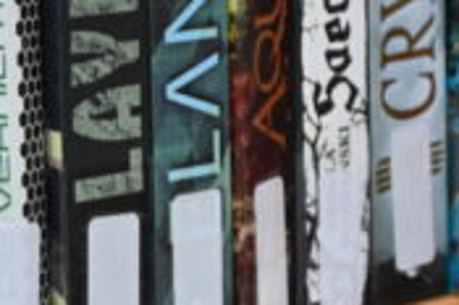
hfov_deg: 10.2
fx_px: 2562
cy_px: 337
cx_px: 349
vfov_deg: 6.8
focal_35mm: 201
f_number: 4.8
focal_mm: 30.5
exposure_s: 1/125
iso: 450
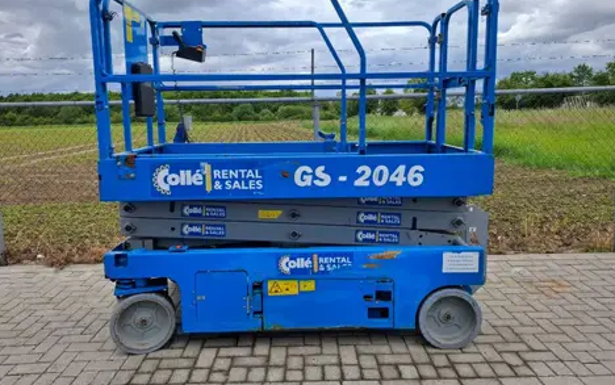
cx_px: 305
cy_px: 175
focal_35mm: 25
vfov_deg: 49.3
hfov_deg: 72.5
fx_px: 419
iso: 50
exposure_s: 1/2183
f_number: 1.8
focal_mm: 5.54
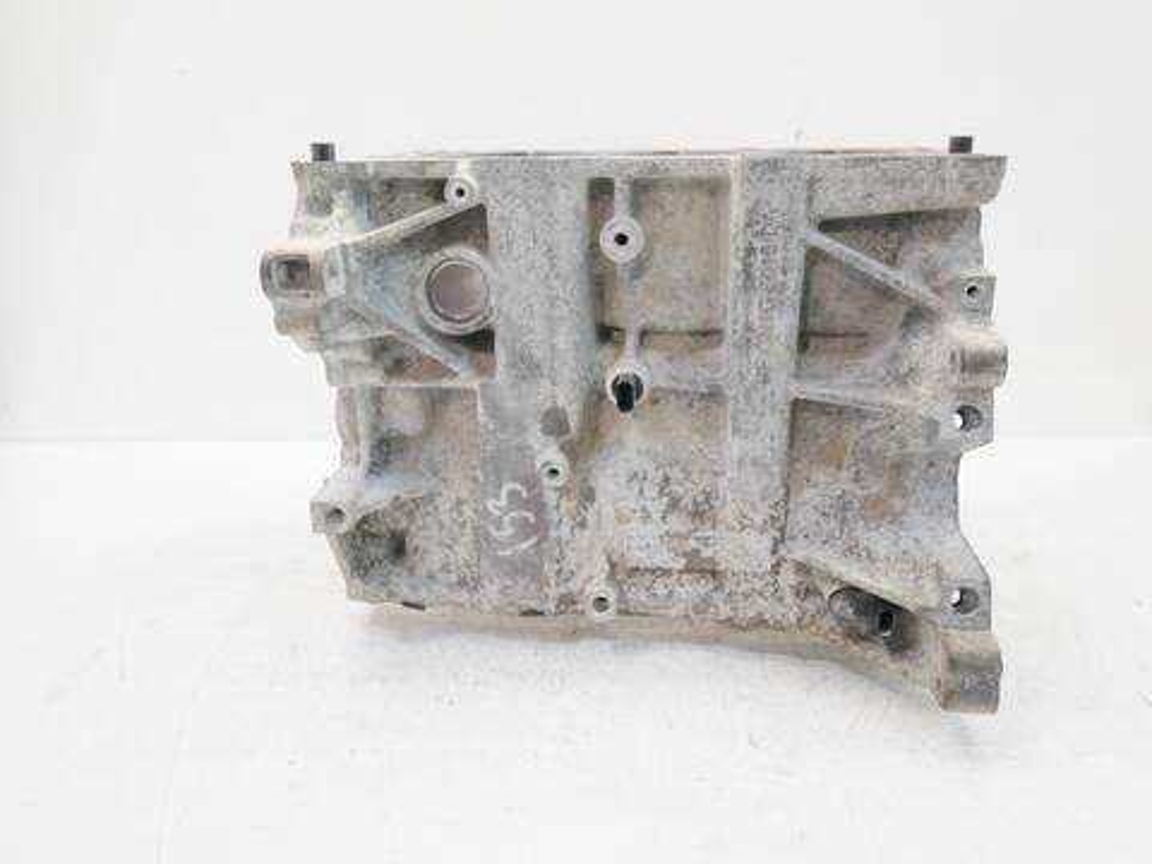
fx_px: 998
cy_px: 432
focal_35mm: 30
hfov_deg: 60.0
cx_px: 576
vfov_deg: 46.8
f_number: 3.7
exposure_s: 1/60
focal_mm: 15
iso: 250
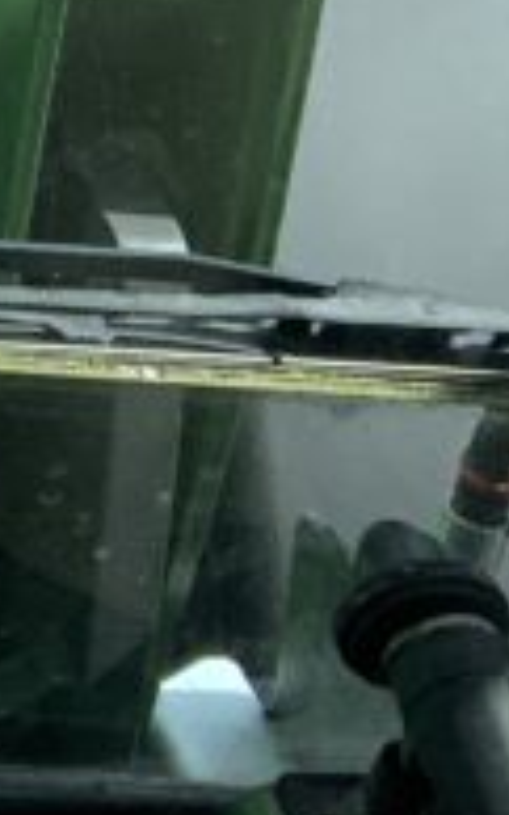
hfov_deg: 7.1
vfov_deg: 12.2
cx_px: -1077
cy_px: -500
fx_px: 3601
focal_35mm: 162
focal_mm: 3
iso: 16
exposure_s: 1/1221
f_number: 1.8
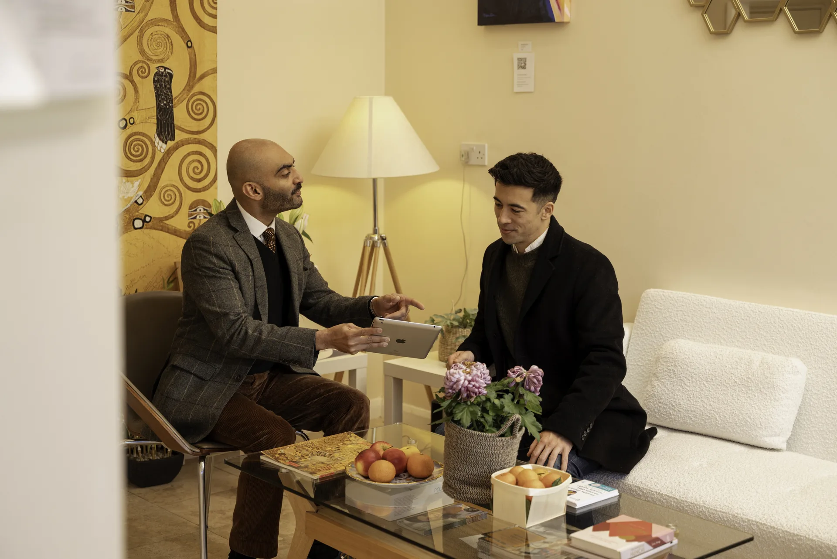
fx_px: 1209
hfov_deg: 38.2
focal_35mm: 52
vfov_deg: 26.0
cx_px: 418
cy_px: 280
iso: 400
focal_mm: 52
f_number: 3.2
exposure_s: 1/320
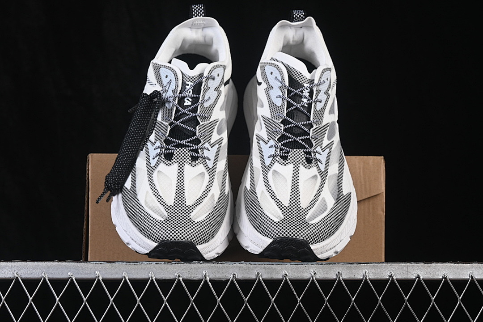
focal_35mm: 75
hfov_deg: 27.0
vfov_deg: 18.2
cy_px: 161
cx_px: 242
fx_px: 1006
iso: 160
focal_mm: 50
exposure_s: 1/80
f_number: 8
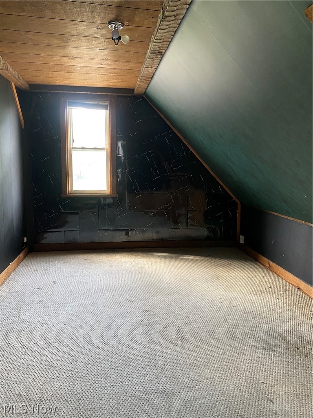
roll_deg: -1.7
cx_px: 156
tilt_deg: -6.7
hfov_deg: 53.1
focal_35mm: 26
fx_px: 313
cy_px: 209
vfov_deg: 67.3
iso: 250
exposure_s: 1/60
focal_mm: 4.25
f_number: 1.8
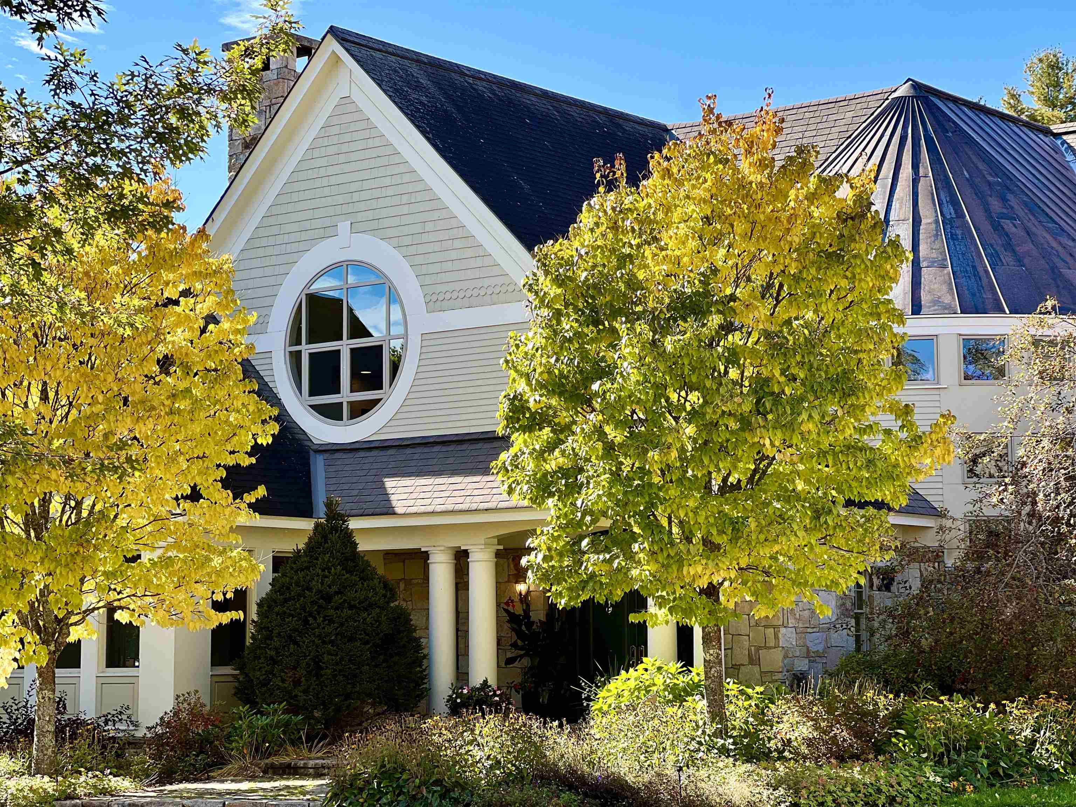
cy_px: 404
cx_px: 538
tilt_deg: +5.9
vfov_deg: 19.1
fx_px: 2393
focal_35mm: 77
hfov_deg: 25.3
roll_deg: +0.2
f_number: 2.8
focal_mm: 9
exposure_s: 1/127
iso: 20
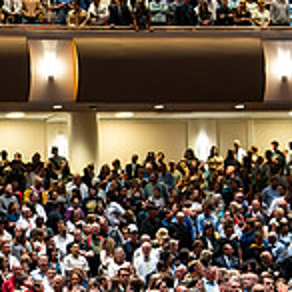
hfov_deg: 7.5
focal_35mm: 231
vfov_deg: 7.6
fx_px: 2205
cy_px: 236
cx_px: -140
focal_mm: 55
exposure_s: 1/200
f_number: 3.5
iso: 4000
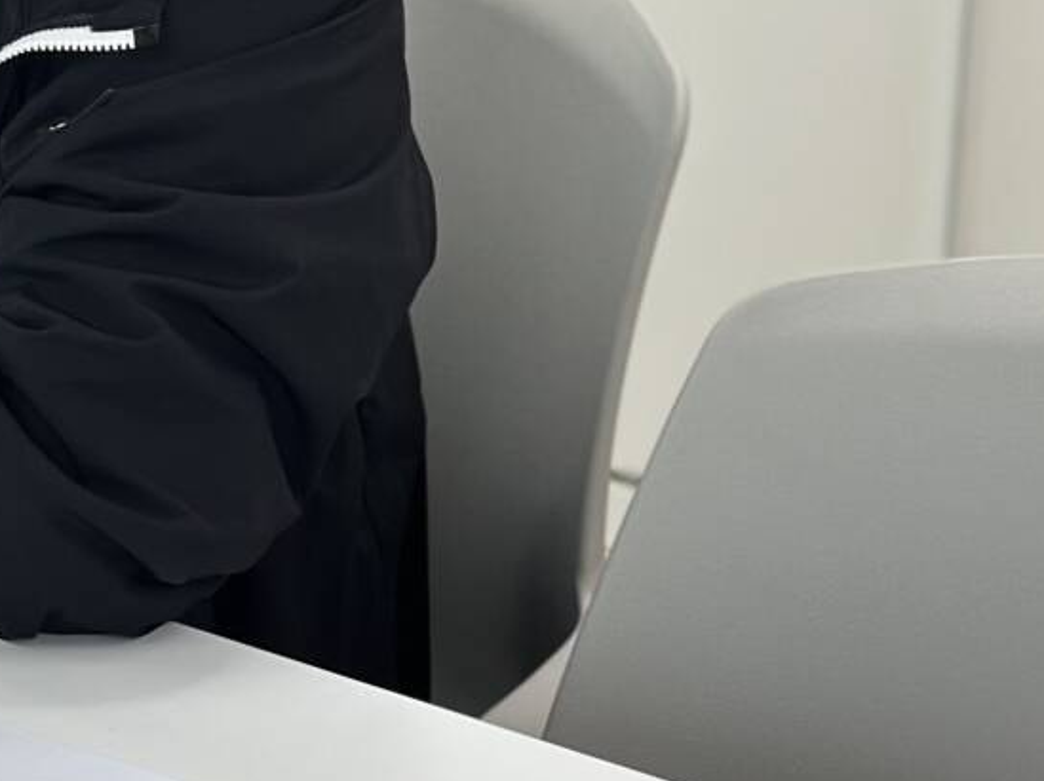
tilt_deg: -17.1
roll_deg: +1.7
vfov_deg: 10.5
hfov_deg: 13.4
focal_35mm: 140
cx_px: -424
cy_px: 29
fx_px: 4220
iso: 80
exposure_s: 1/141
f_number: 1.78
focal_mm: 6.86
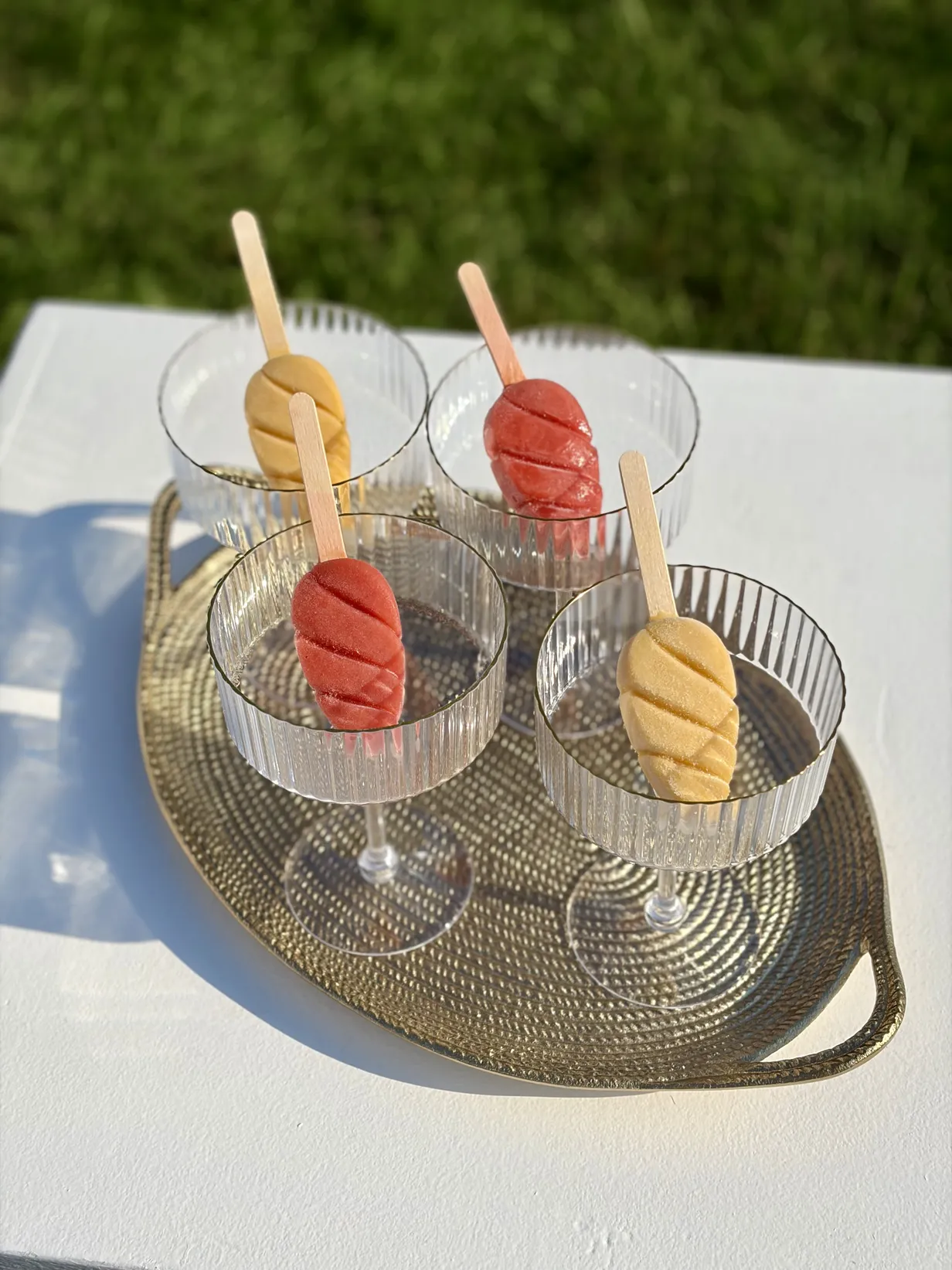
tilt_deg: -47.6
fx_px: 1907
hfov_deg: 28.0
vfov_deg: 36.8
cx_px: 476
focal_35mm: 52
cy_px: 635
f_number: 1.6
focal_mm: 5.96
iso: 32
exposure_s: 1/5814
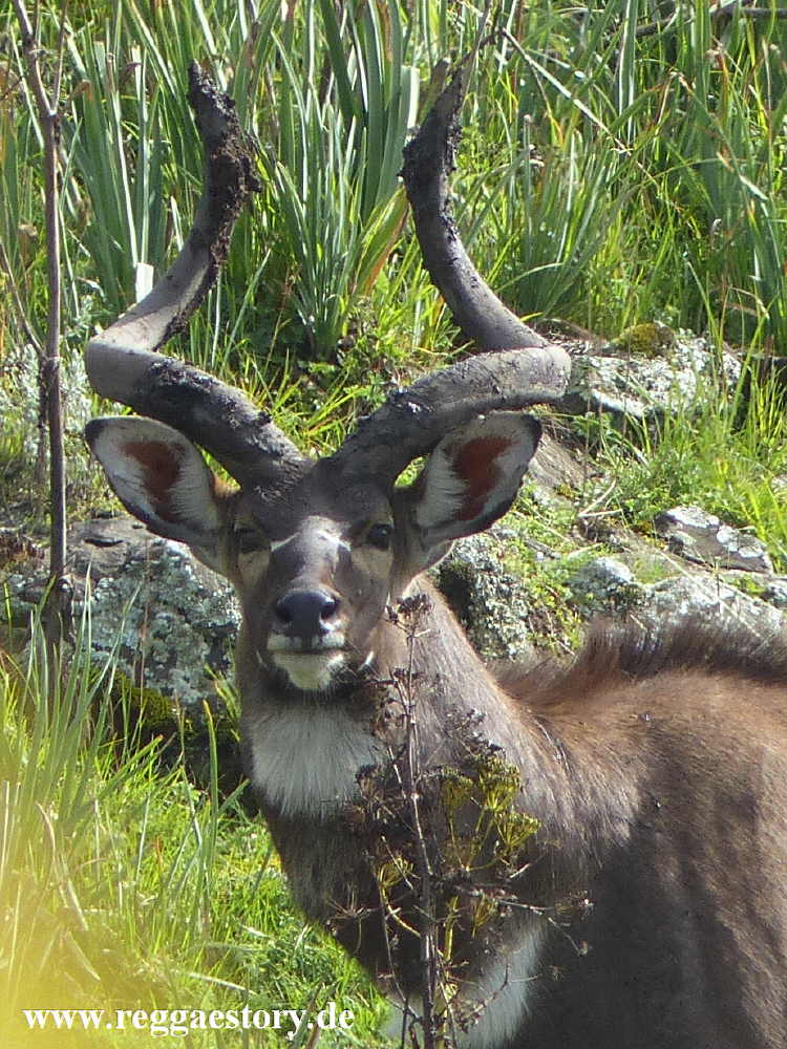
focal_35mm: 600
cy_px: 524
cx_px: 394
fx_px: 18188
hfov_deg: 2.5
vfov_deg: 3.3
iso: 100
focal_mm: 108
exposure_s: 1/500
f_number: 4
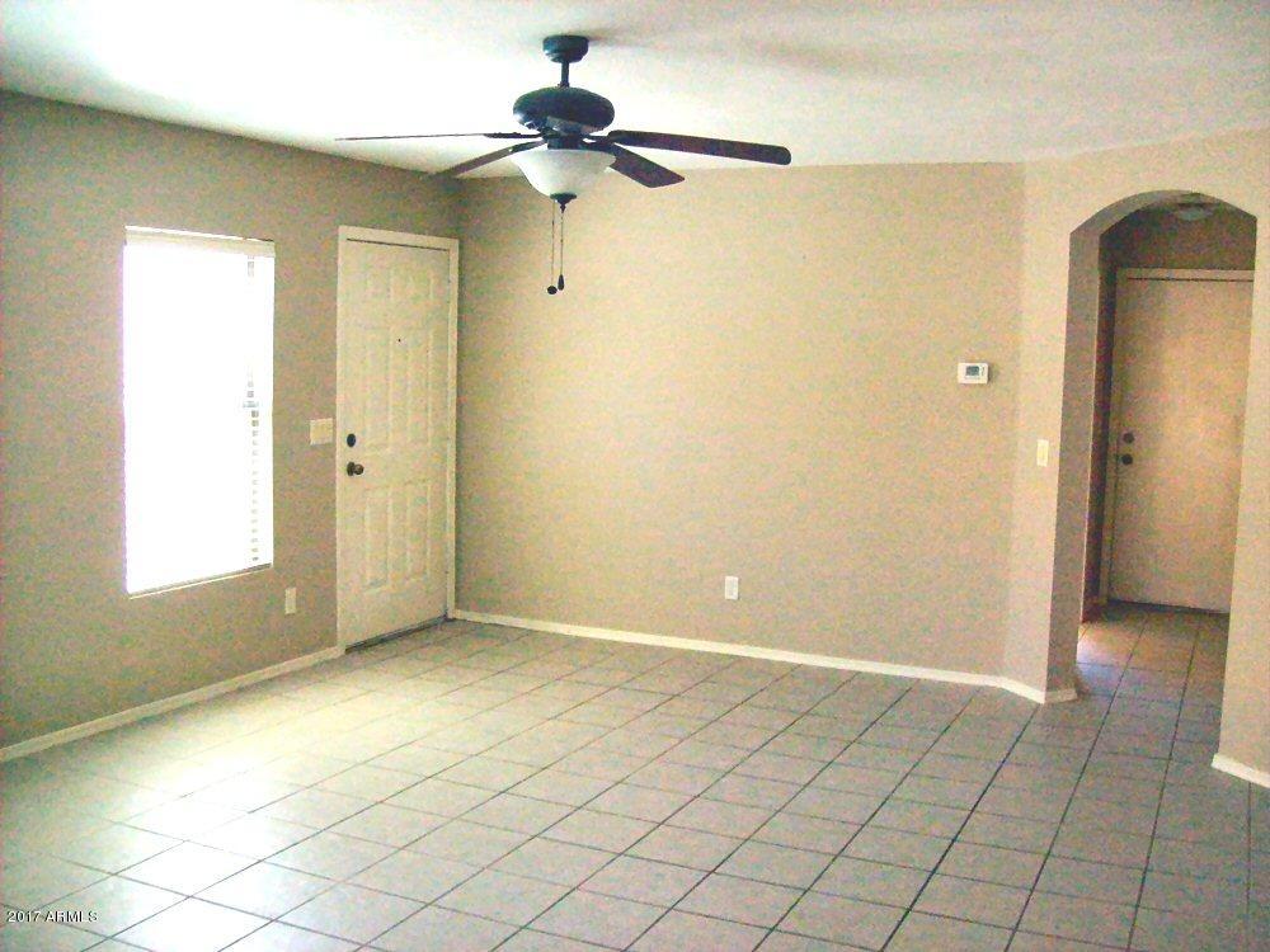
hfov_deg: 51.4
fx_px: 1321
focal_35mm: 36
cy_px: 476
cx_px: 635
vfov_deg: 39.7
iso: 800
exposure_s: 1/274
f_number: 2.7
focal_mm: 6
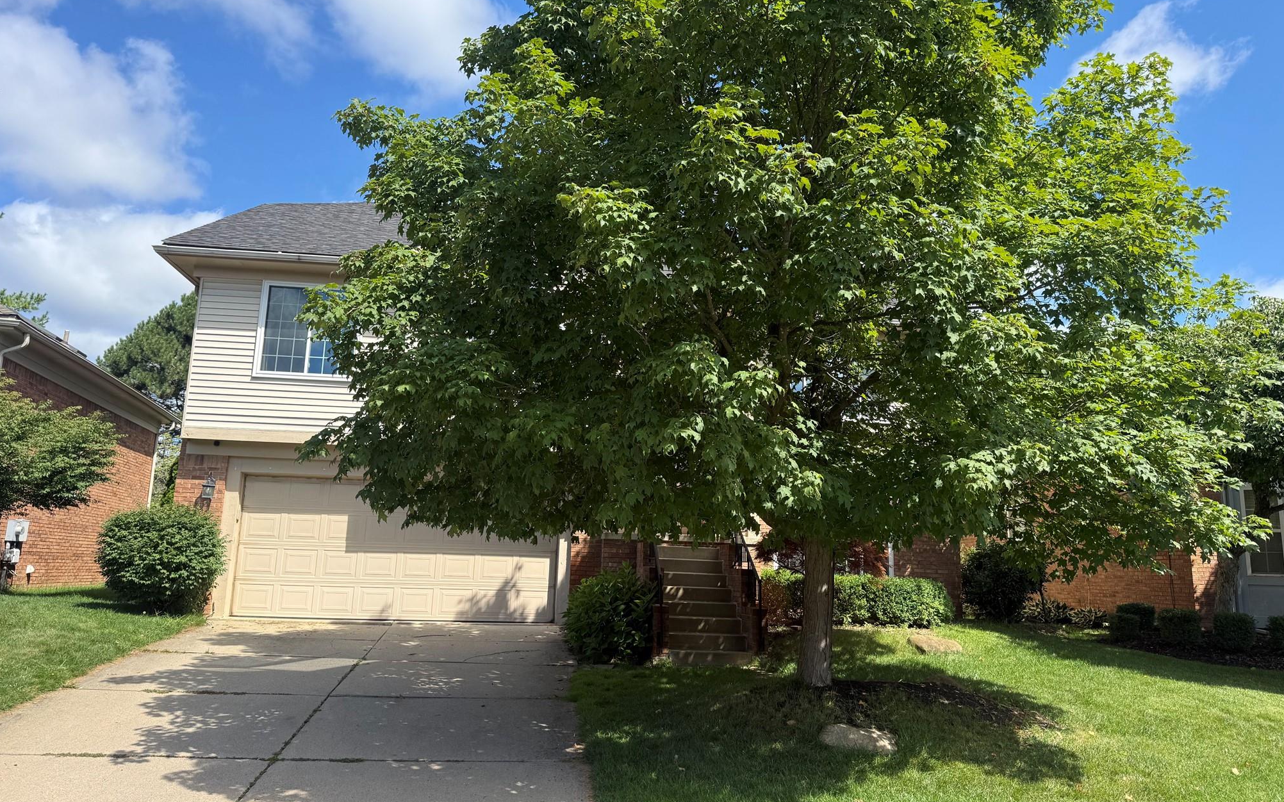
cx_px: 633
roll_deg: -1.3
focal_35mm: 26
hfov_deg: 70.4
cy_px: 381
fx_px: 910
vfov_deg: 47.6
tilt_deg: +11.7
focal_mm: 6.76
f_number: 1.78
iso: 80
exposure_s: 1/2000
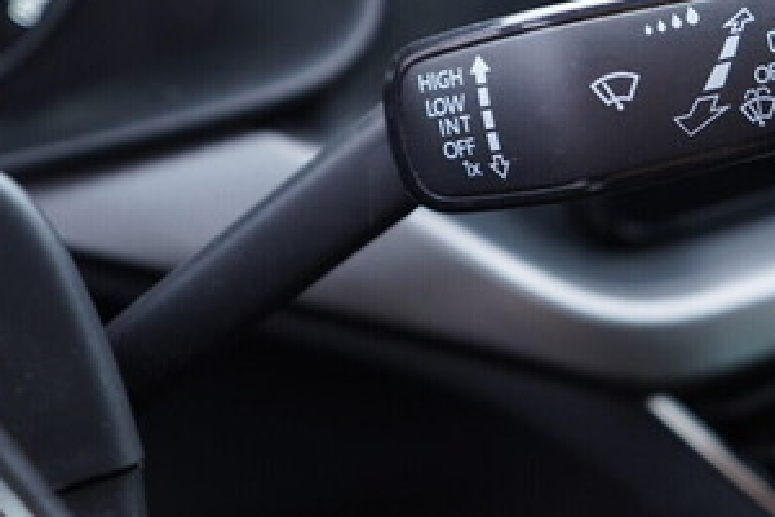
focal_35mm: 66
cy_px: 84
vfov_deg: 20.3
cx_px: 594
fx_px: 1421
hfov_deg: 29.9
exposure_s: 1/40
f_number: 2.8
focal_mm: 24
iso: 400
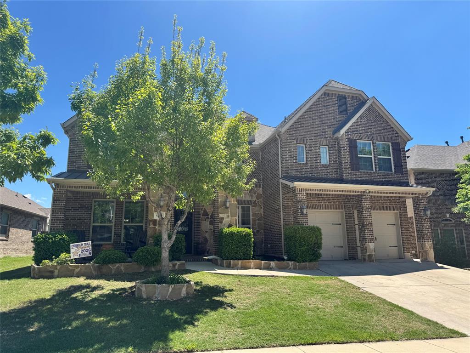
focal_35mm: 24
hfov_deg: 71.6
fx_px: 326
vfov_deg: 56.8
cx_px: 235
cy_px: 176
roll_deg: +1.0
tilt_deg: +11.9
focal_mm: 6.76
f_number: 1.78
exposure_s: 1/3413
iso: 80
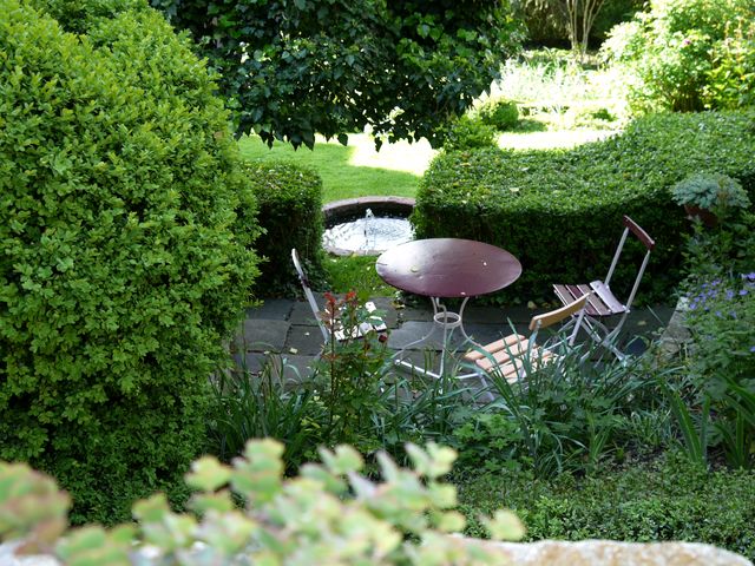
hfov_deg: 44.8
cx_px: 378
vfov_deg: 34.3
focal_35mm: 42
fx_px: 916
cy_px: 283
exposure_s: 1/50
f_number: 4.4
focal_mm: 21
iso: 100
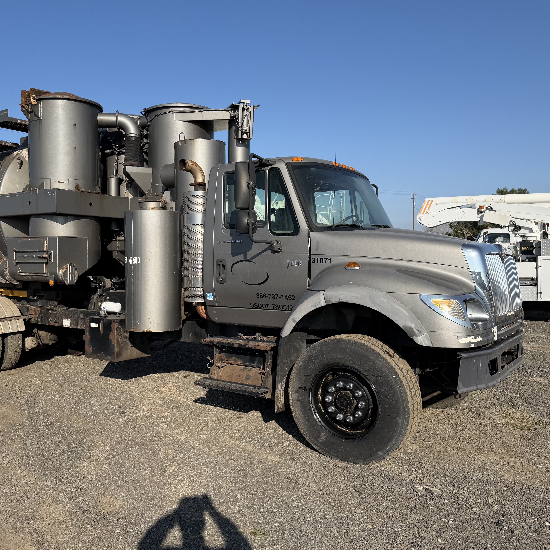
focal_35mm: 30
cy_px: 274
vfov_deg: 54.0
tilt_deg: -1.6
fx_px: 539
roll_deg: +1.3
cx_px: 209
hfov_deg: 53.5
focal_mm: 6.76
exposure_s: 1/5319
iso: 80
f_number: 1.78
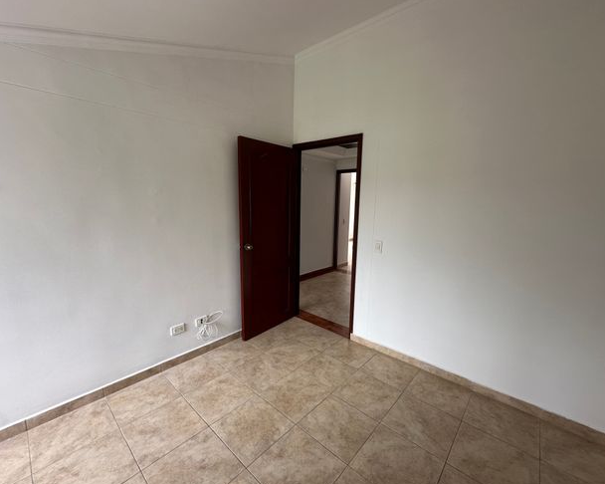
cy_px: 245
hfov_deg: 96.8
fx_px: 268
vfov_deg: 84.0
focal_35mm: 15
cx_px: 299
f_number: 2.2
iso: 80
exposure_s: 1/99
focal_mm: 2.22
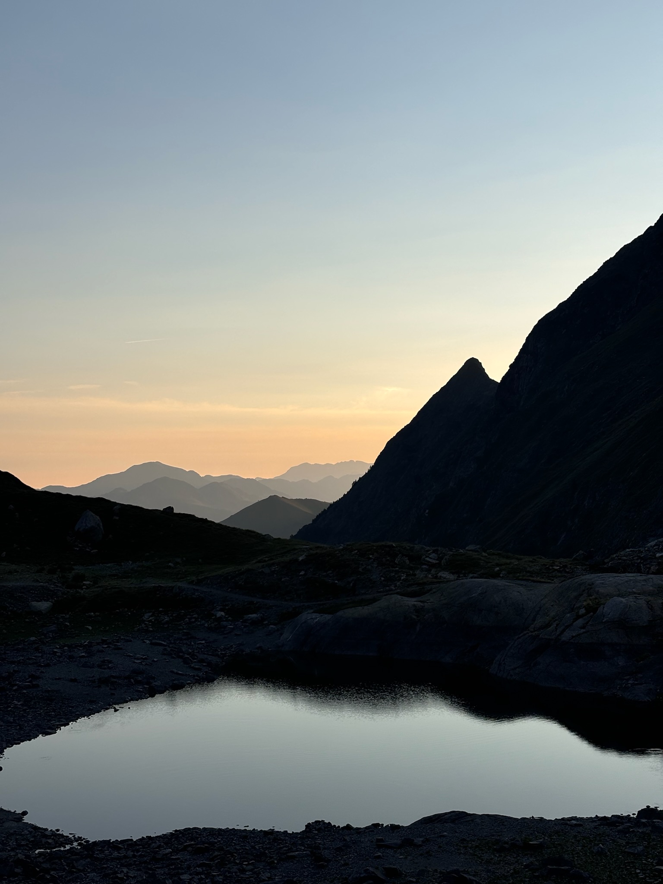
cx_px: 332
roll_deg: +0.5
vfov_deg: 36.8
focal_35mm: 52
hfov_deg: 28.0
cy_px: 442
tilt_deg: +2.1
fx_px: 1328
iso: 32
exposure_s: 1/2778
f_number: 1.6
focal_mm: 5.96
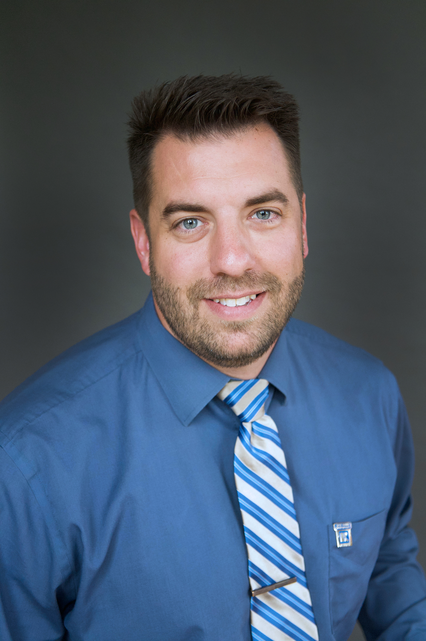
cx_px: 213
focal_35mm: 45
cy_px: 320
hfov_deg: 29.8
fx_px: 801
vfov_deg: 43.7
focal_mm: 30
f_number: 2.8
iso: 1250
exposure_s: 1/400
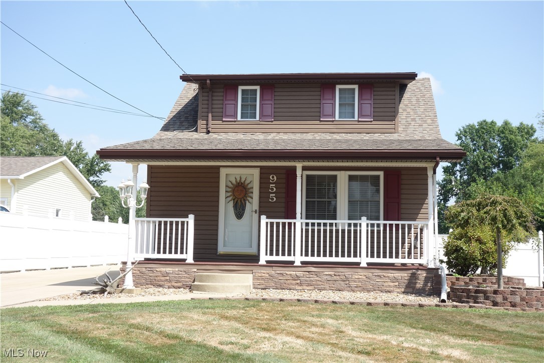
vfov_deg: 29.2
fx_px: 695
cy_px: 182
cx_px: 272
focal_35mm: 46
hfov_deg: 42.7
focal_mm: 17.18
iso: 125
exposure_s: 1/250
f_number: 5.6
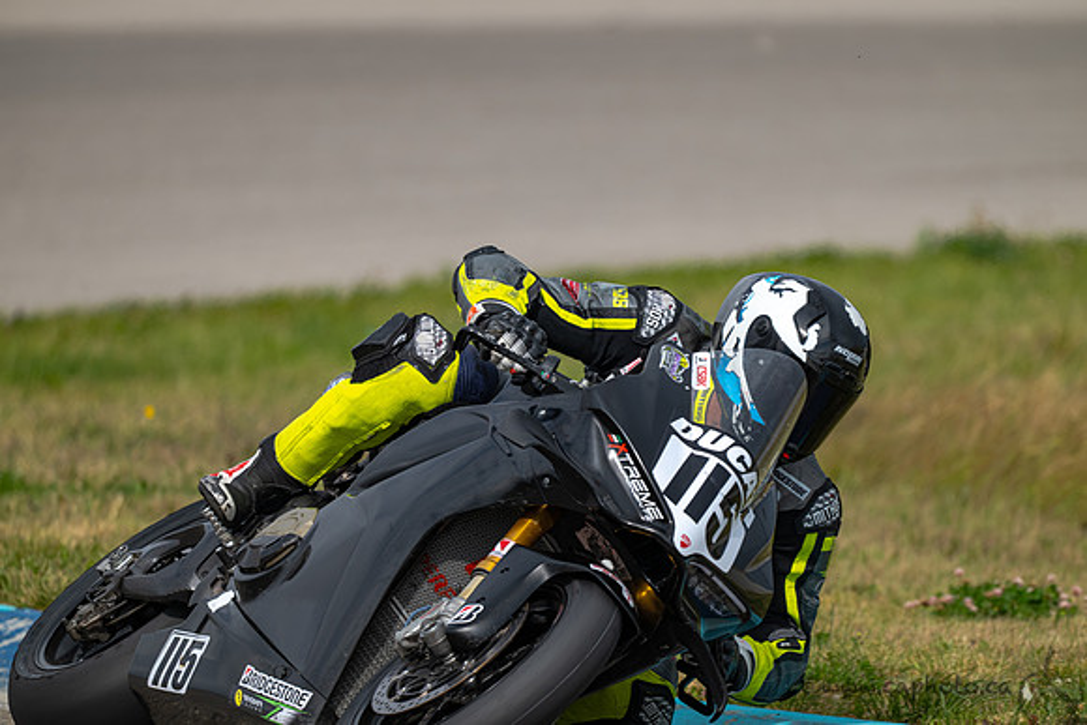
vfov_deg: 2.3
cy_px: 362
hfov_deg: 3.4
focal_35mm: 600
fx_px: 18120
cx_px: 544
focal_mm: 600
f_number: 6.3
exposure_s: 1/1250
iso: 180
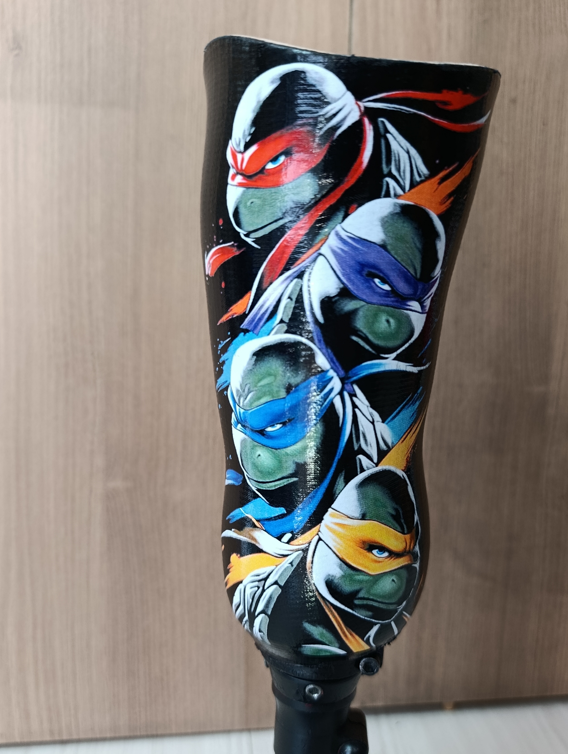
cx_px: 310
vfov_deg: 63.1
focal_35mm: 28
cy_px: 429
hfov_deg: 49.8
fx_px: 611
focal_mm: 6.11
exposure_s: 1/50
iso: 892
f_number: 1.65
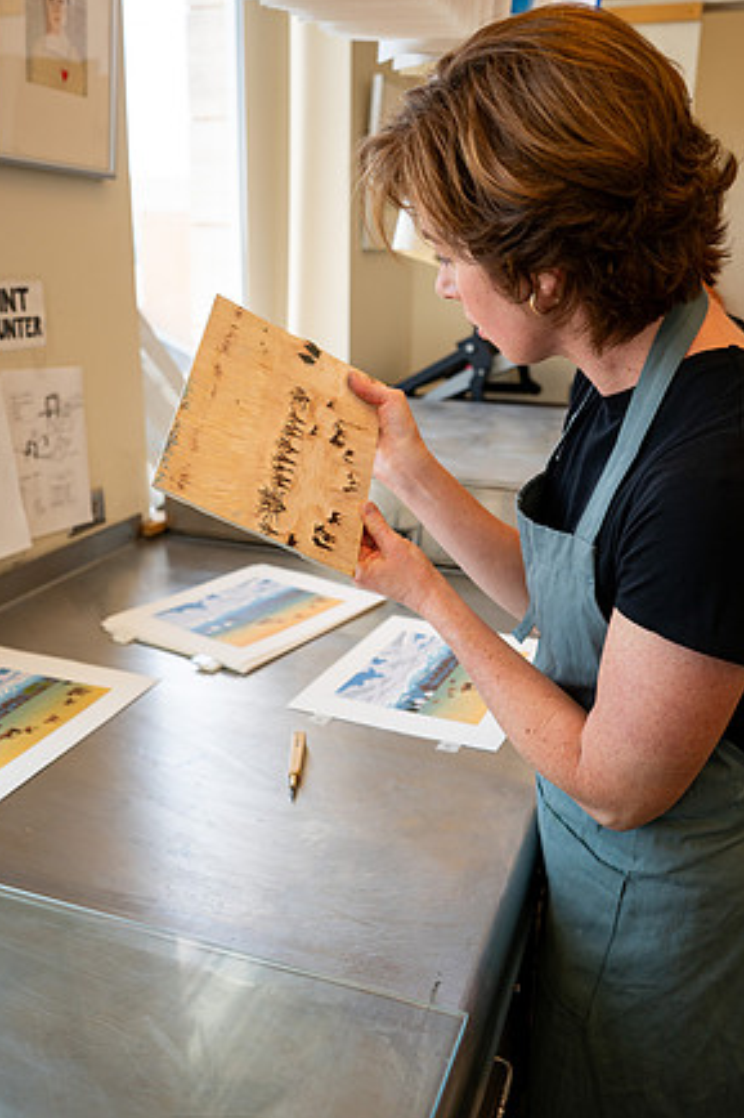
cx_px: 369
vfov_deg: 63.7
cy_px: 544
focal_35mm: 29
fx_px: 900
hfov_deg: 44.9
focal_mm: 28
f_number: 4
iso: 500
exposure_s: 1/250
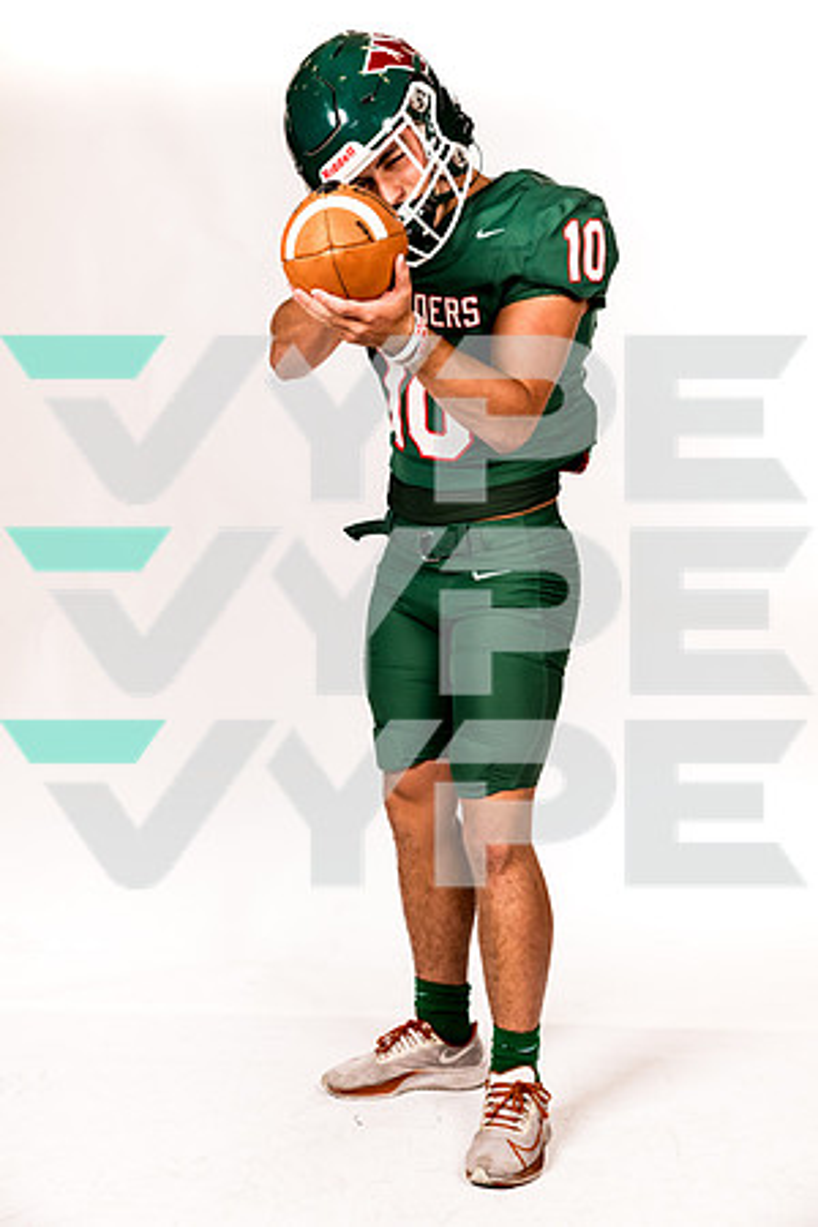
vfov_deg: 34.5
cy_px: 614
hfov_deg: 23.4
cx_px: 409
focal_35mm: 58
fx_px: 1977
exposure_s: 1/400
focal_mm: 58
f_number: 8
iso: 800
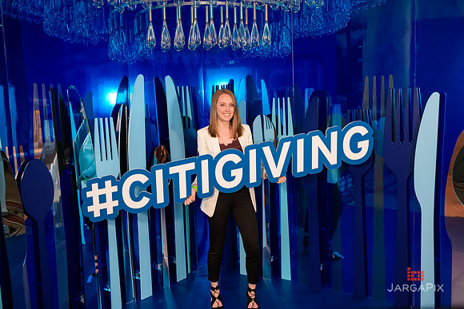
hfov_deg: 50.7
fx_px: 490
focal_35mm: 38
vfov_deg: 35.1
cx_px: 232
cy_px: 154
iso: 1600
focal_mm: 38
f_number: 3.2
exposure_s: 1/125
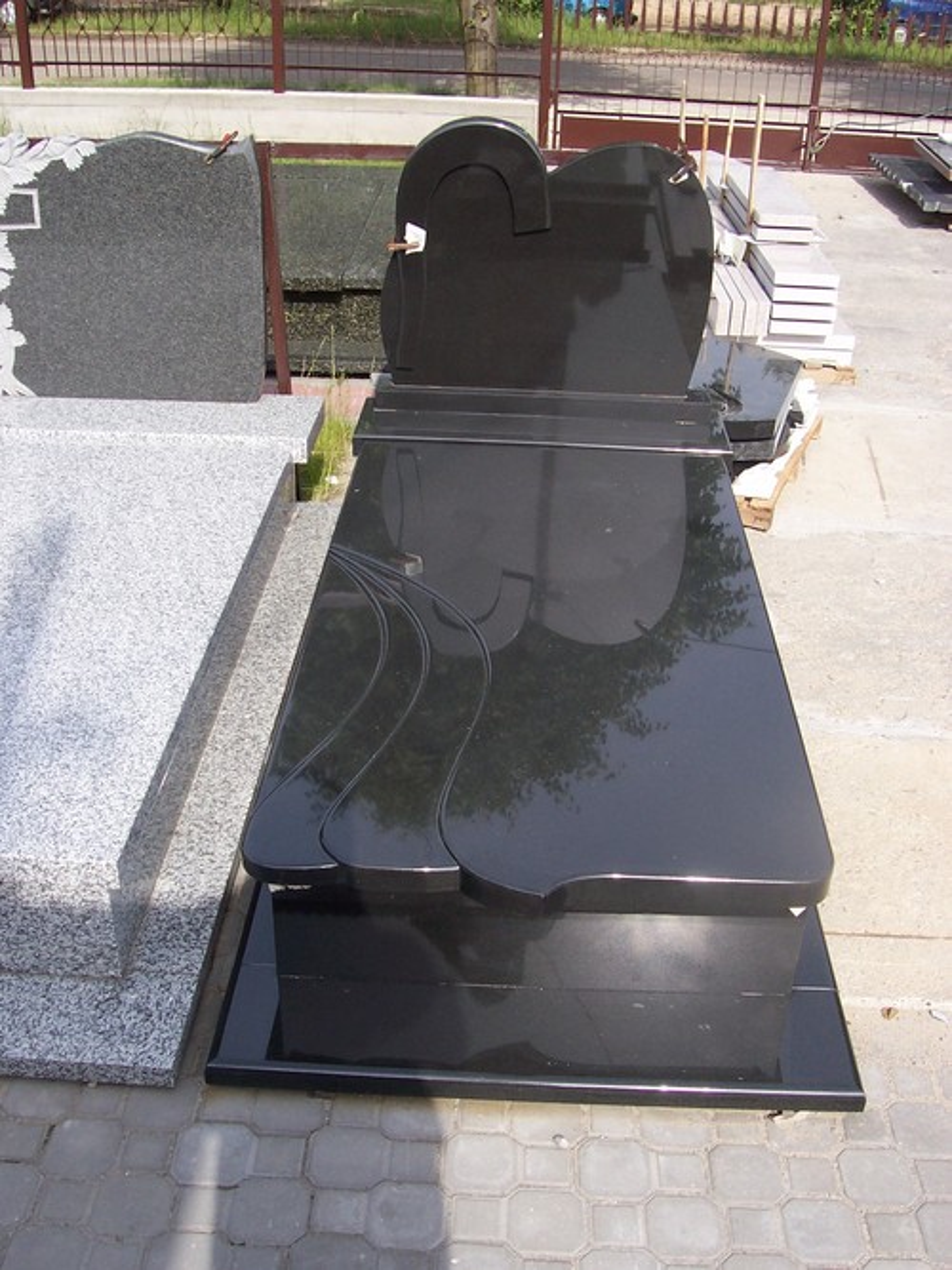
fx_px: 1357
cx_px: 476
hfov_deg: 38.7
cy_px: 635
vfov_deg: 50.1
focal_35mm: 37
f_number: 5.6
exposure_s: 1/350
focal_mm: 5.6
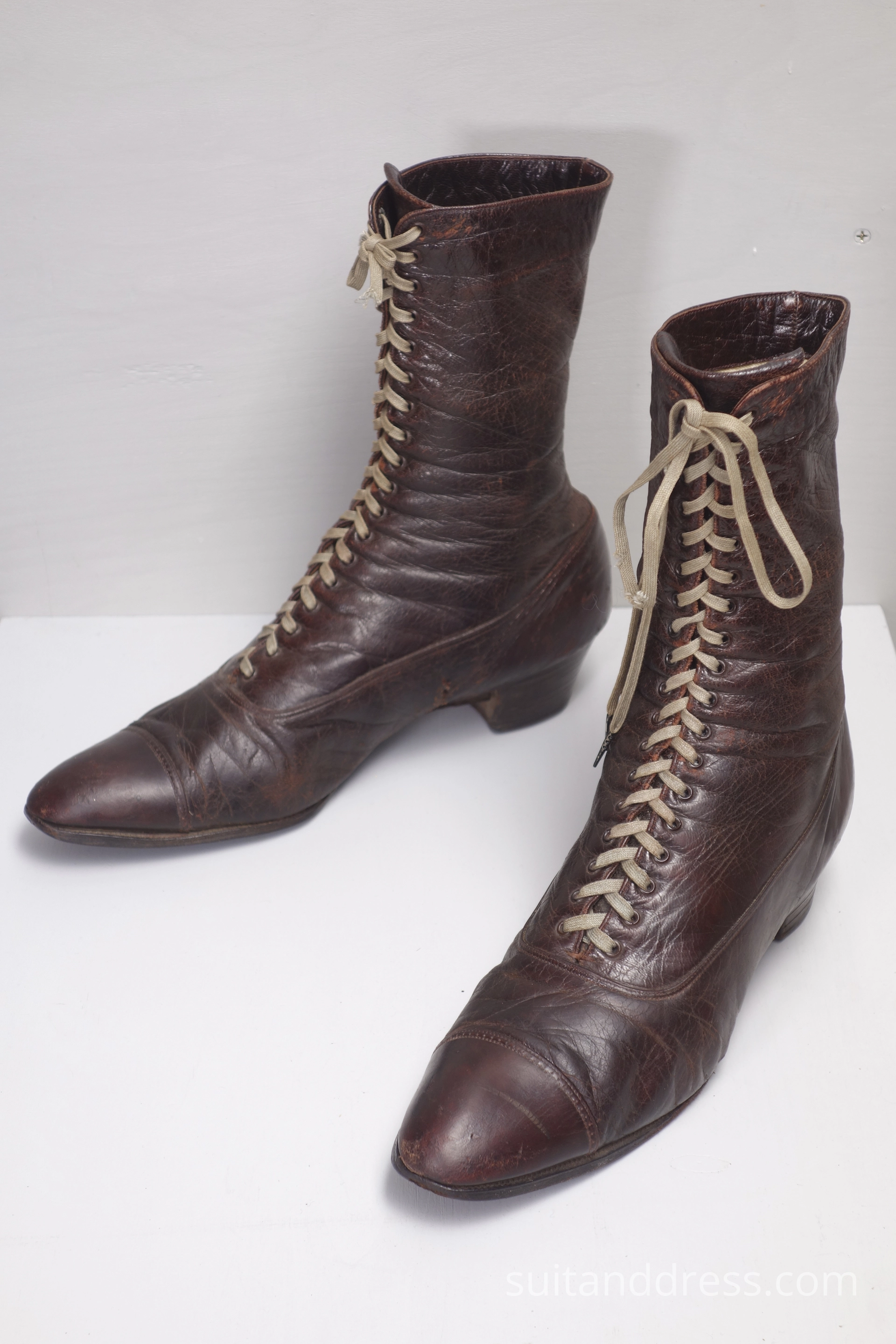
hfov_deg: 17.3
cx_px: 448
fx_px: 2949
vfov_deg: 25.7
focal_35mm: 79
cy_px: 672
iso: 125
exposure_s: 1/20
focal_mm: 29.49
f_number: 4.5
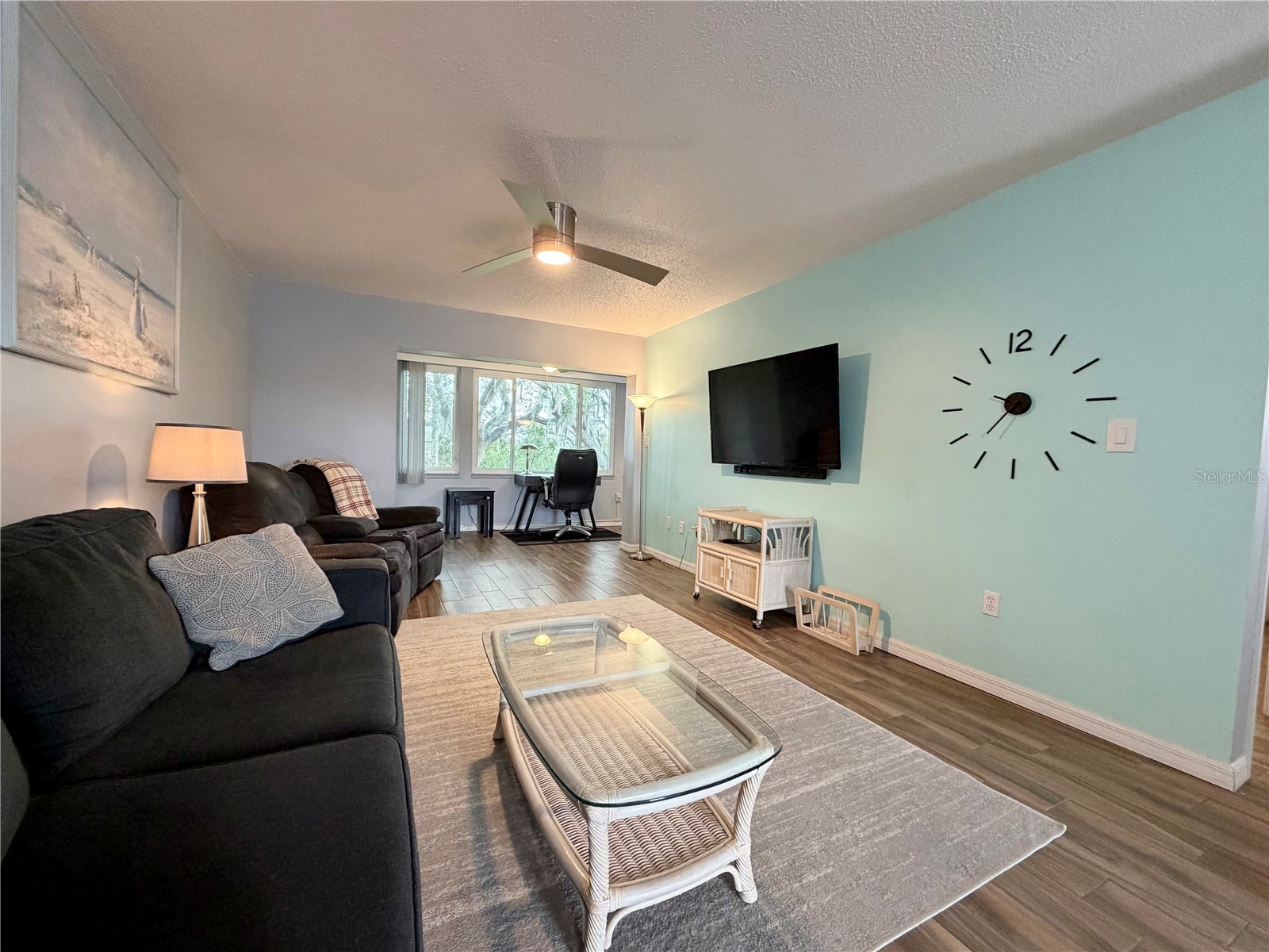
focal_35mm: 14
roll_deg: -1.7
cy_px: 476
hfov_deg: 102.1
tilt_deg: -2.5
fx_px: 513
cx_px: 634
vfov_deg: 85.7
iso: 320
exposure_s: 1/120
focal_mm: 2.22
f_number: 2.2
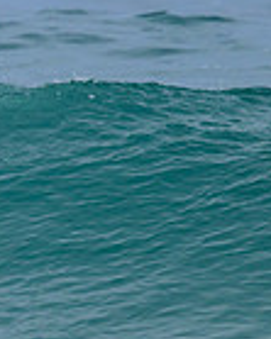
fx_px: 31485
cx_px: -356
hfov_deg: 0.5
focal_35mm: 3137
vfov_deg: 0.6
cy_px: 52
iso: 800
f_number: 11
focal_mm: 800
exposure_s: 1/2000
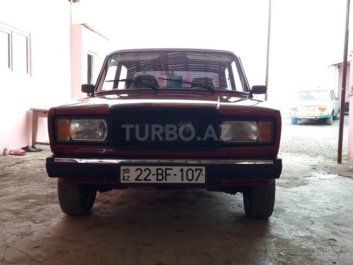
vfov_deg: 49.7
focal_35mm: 28
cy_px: 132
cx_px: 176
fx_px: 286
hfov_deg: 63.4
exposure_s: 1/33
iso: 80
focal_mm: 3.7
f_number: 1.9
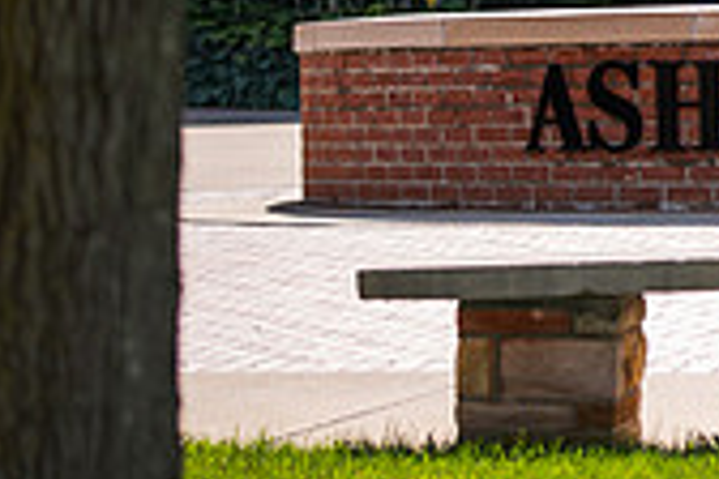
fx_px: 5931
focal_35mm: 297
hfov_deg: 6.8
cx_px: 1100
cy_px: -71
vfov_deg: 4.6
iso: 50
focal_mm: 86
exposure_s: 1/320
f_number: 3.5
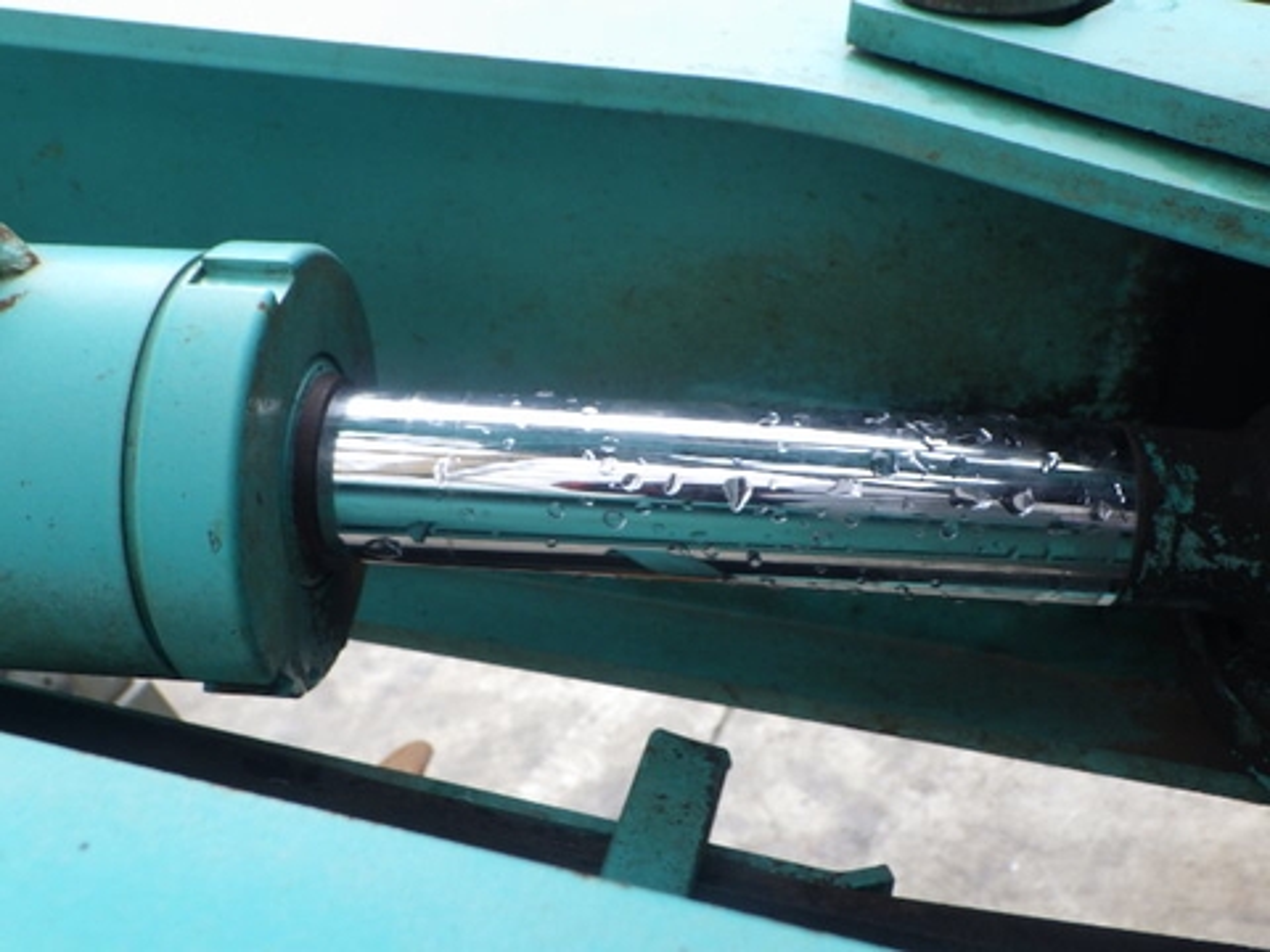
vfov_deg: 41.8
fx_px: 1247
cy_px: 476
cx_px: 635
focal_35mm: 34
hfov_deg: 54.0
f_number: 4.6
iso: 125
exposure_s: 1/160
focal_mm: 6.1
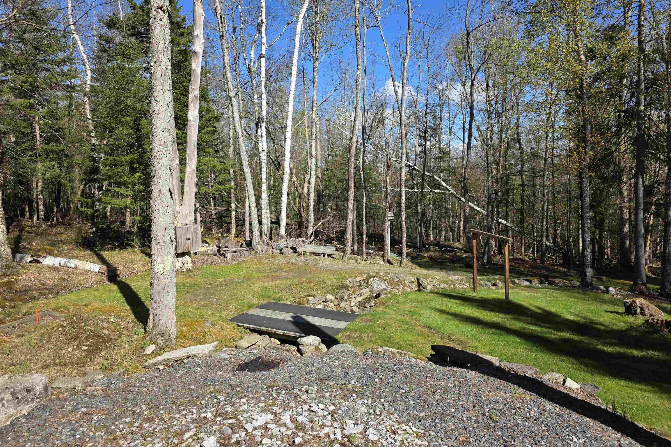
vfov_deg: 53.0
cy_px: 196
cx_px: 336
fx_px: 447
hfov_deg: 73.7
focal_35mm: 24
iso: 80
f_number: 1.7
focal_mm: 6.3
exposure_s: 1/4057
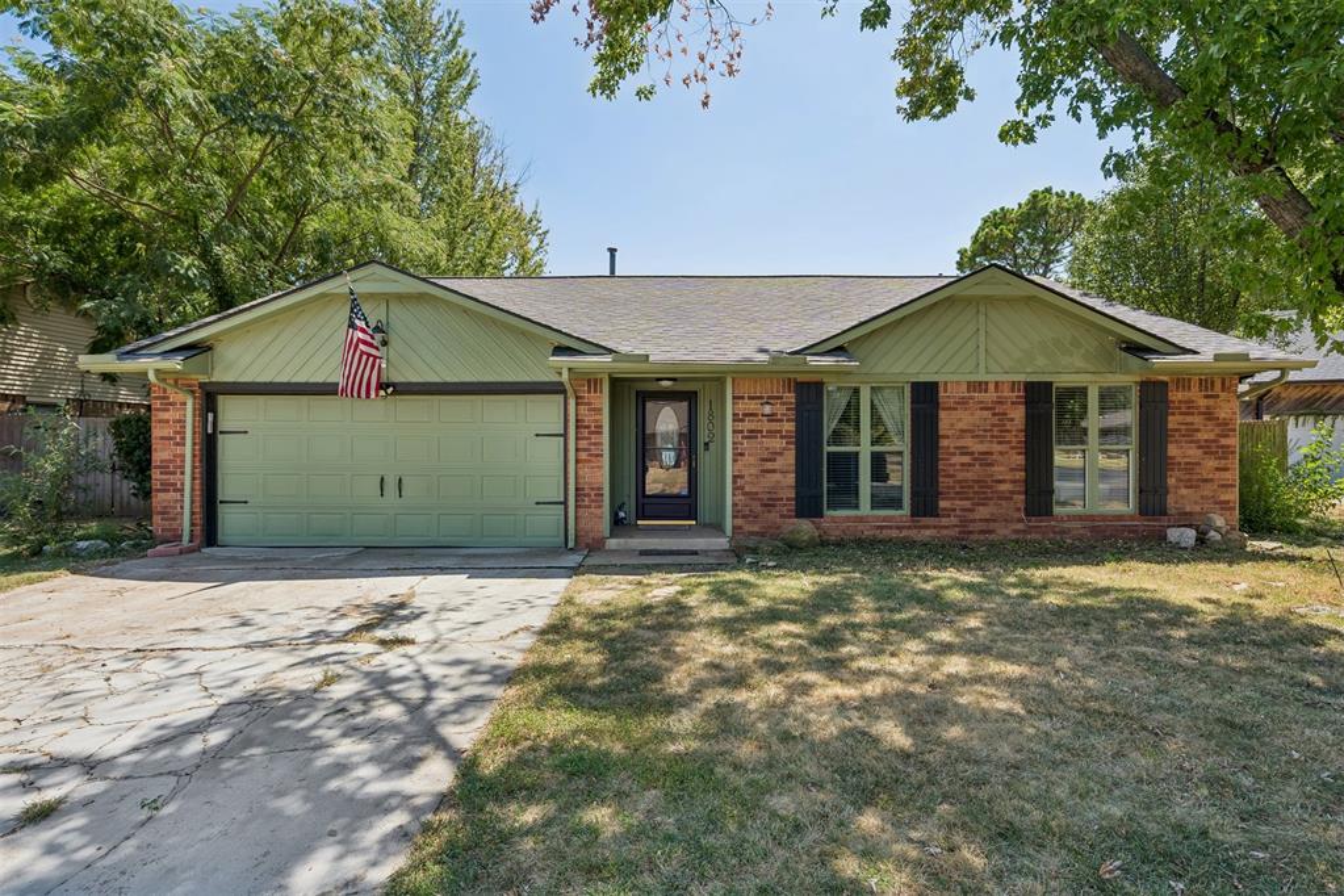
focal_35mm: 18
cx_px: 672
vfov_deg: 67.4
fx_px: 672
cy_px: 448
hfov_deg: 90.0
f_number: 7.1
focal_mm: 18
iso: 200
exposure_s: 1/320
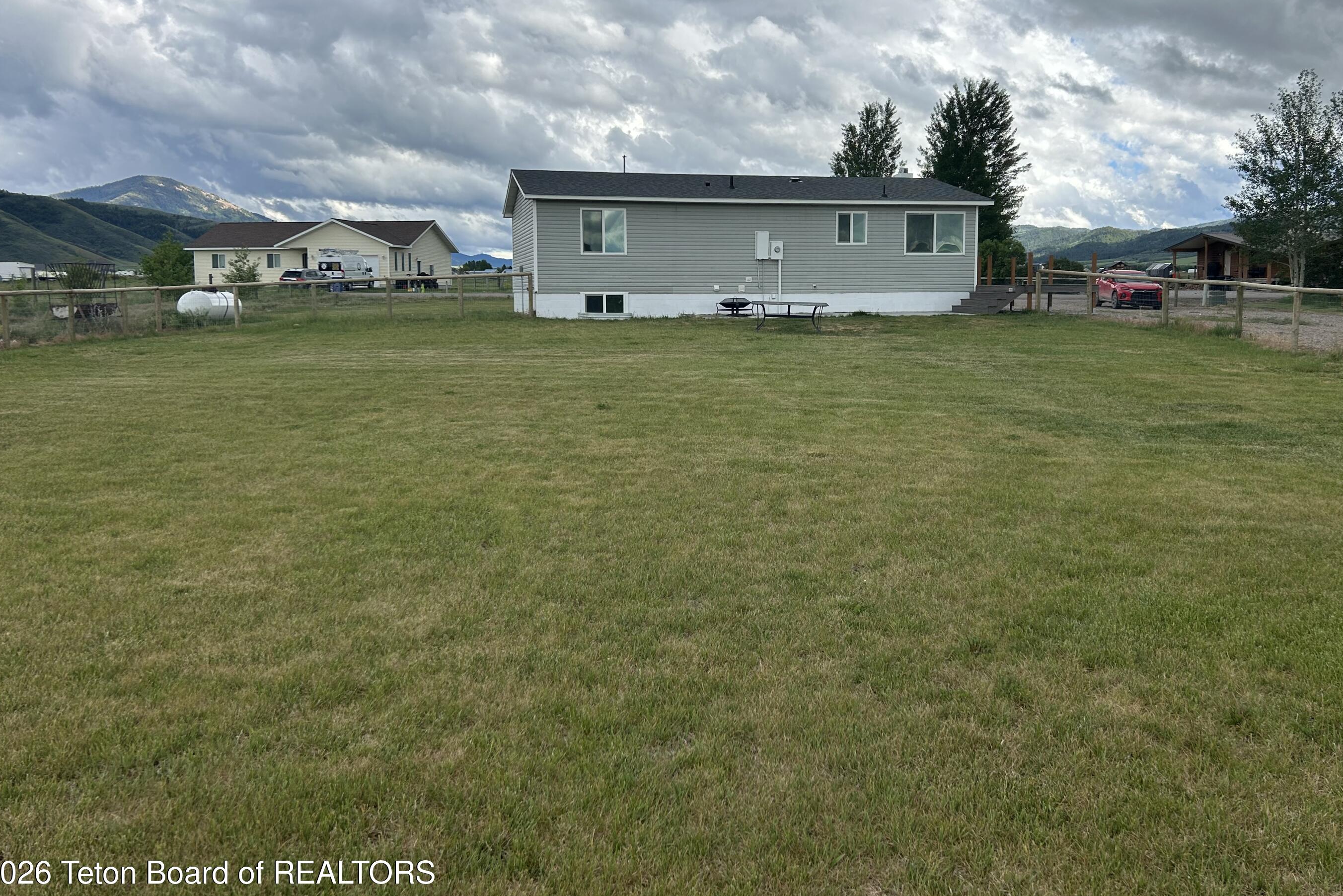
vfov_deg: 43.4
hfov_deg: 61.9
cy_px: 365
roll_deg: +0.6
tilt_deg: -3.3
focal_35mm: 30
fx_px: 1119
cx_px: 701
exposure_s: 1/2457
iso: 50
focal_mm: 5.7
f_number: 1.5
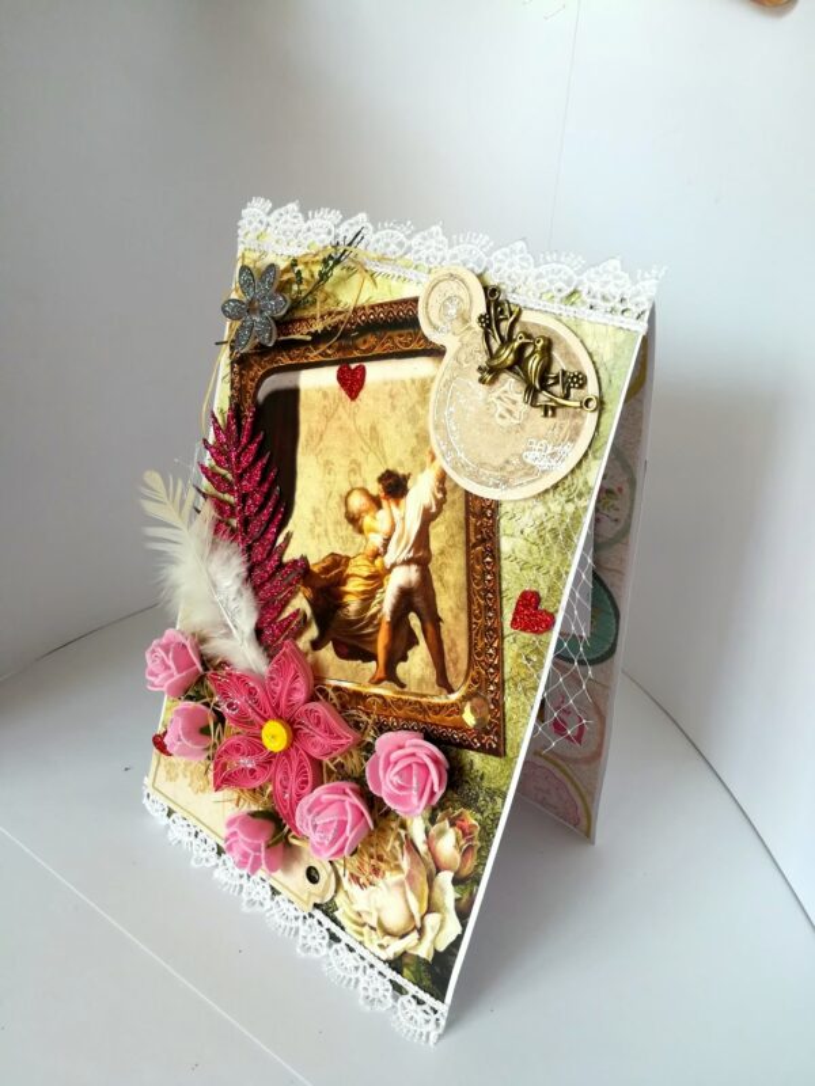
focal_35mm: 26
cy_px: 543
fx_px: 816
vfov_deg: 67.3
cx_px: 408
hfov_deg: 53.1
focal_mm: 3.83
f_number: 2.2
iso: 80
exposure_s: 1/60
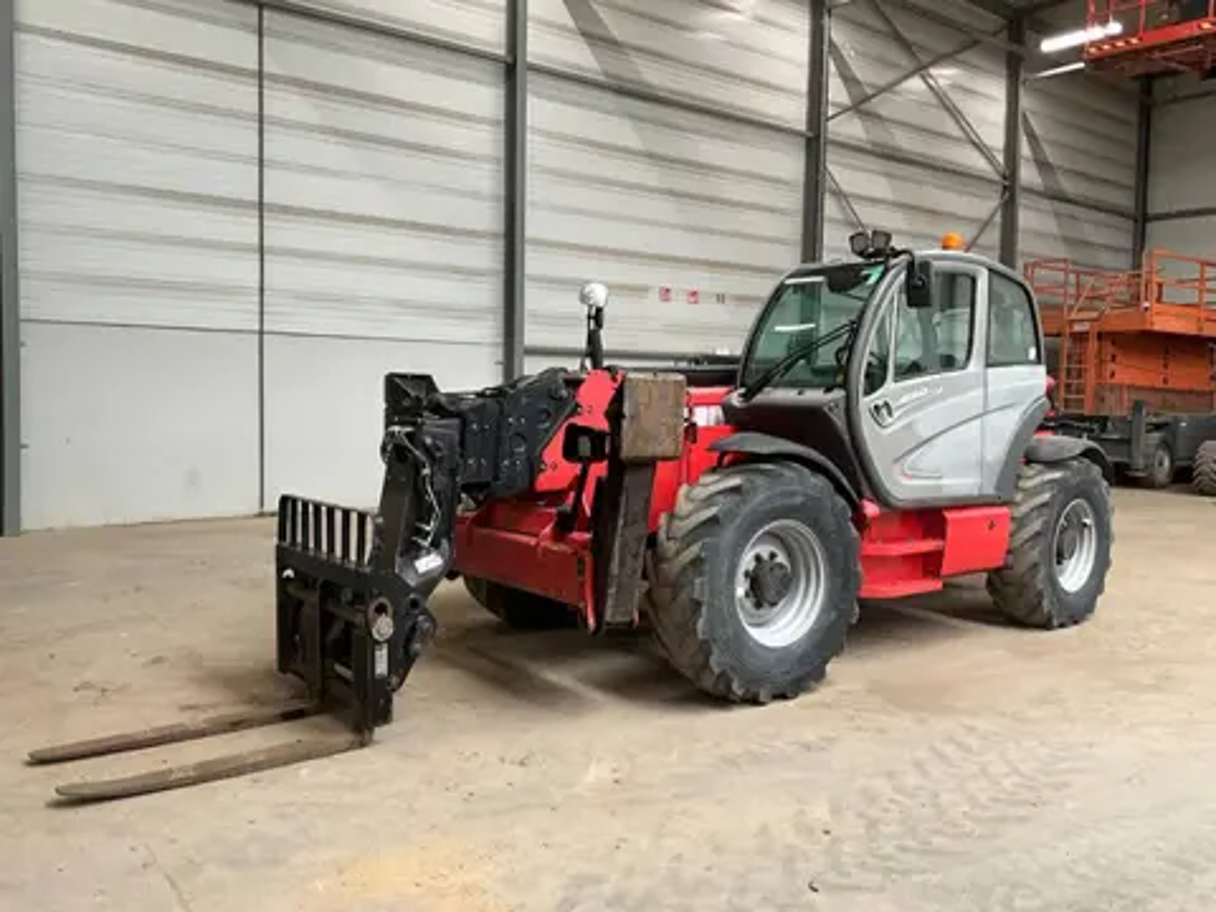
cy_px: 456
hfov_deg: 61.7
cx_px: 608
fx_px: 1019
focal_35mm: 29
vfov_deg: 48.2
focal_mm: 3
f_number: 1.8
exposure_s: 1/60
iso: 80
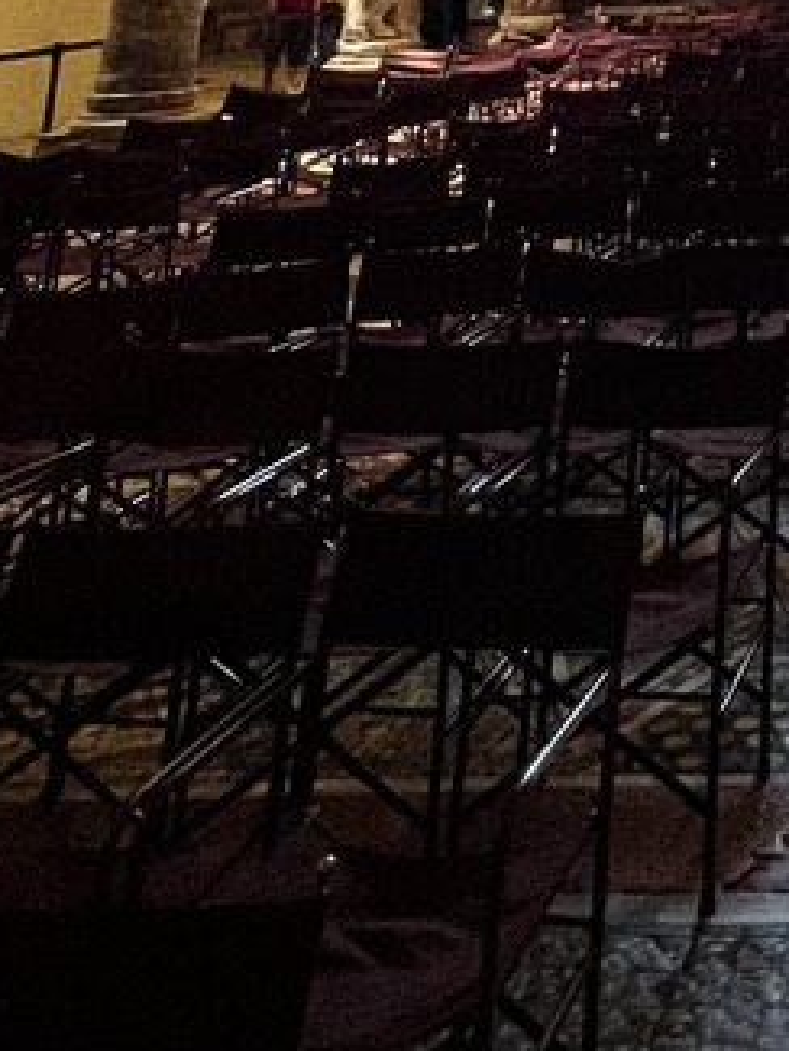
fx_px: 1458
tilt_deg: +18.0
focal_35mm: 48
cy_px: -605
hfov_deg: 24.9
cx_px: 1106
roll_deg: +1.6
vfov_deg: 26.1
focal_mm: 1.57
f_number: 1.8
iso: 320
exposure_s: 1/50
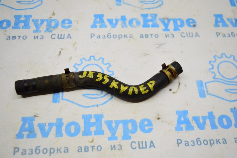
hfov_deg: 51.3
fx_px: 247
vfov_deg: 35.4
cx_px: 118
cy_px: 79
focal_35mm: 38
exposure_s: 1/1000
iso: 6400
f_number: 4
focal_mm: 25
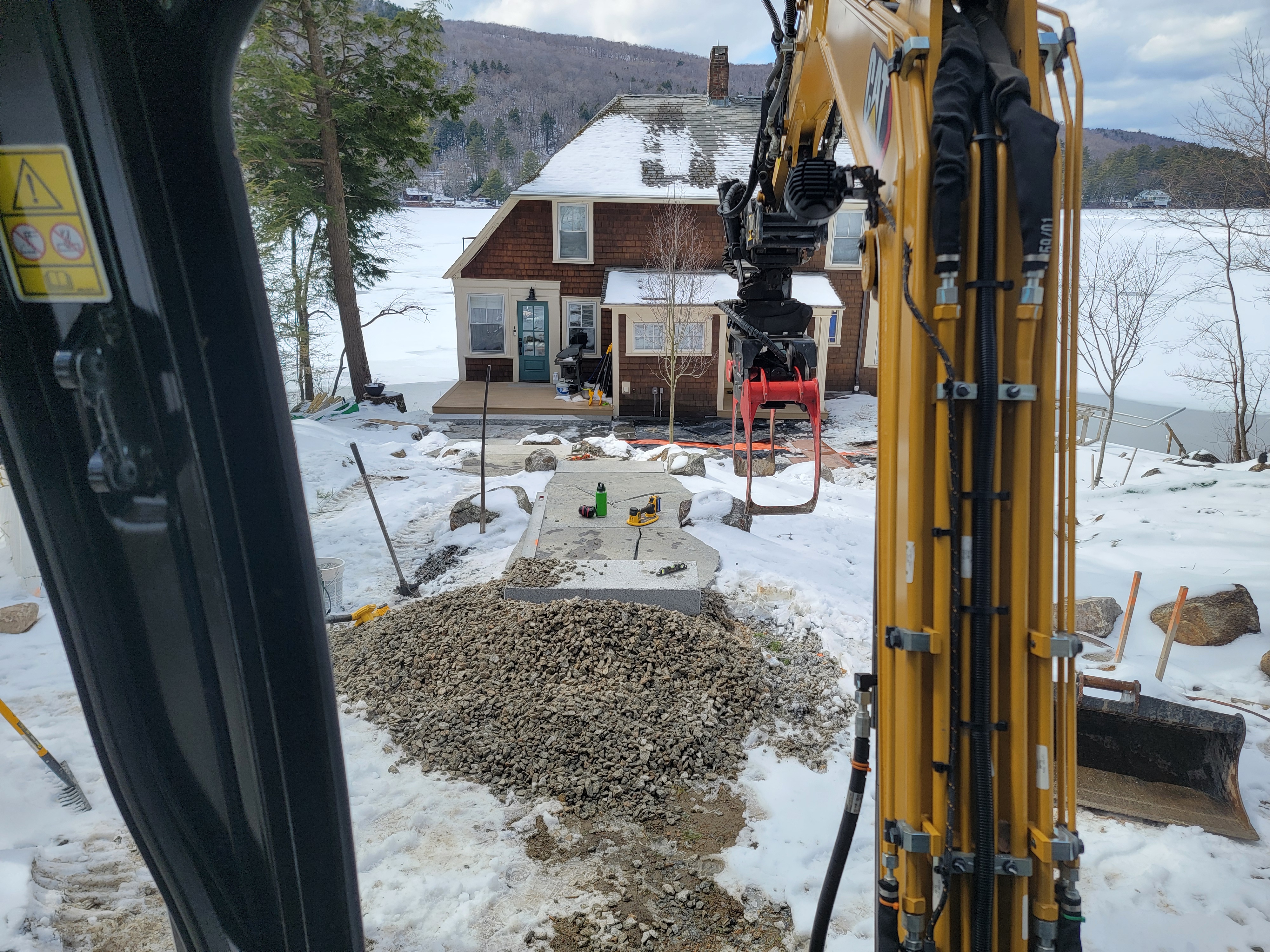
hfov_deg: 71.6
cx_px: 635
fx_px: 881
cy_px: 476
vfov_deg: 56.8
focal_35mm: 24
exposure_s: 1/441
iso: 16
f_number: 1.8
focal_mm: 6.7
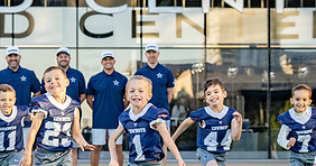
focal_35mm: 179
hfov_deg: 12.2
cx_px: 85
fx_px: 1476
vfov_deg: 6.4
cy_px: 144
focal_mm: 70
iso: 1000
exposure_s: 1/1250
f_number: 4
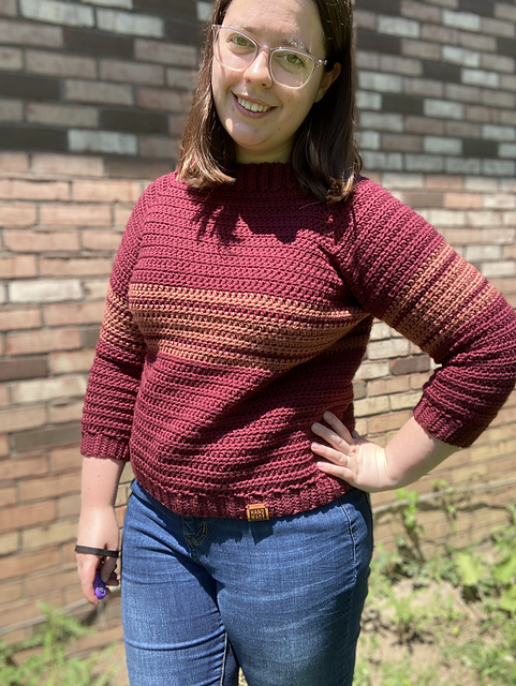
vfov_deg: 56.8
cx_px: 258
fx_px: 635
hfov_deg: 44.2
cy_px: 343
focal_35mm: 32
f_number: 2.2
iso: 20
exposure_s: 1/208
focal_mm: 2.87
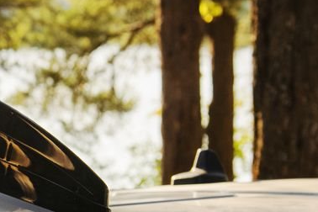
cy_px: 190
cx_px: -216
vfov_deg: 7.7
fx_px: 1572
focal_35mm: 178
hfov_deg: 10.9
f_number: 5.6
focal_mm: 42
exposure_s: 1/250
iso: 400
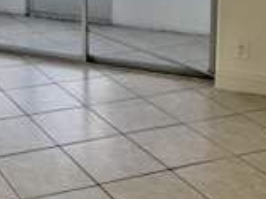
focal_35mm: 73
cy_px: -70
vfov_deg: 18.5
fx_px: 560
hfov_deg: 24.0
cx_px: -62
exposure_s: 1/912
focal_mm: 6.76
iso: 80
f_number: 1.78
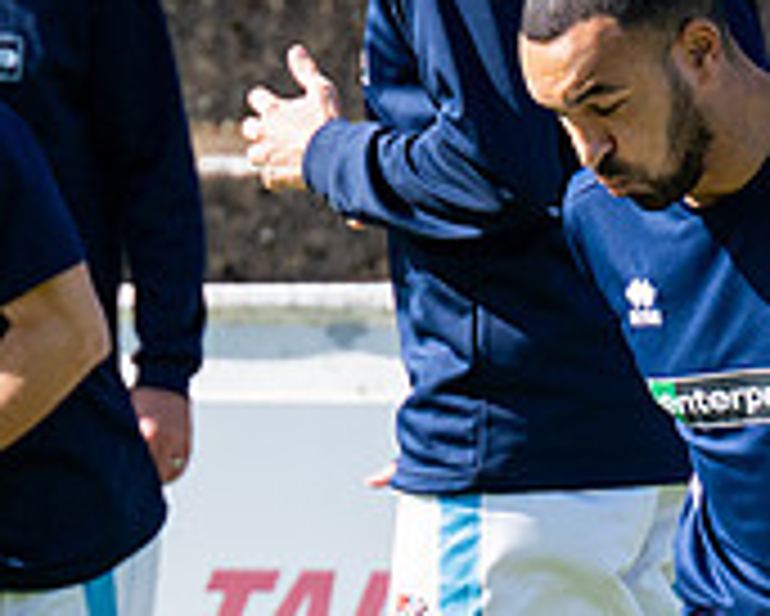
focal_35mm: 757
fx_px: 17261
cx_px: 506
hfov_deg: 2.6
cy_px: 922
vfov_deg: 2.0
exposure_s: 1/2500
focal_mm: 145
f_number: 4
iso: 400
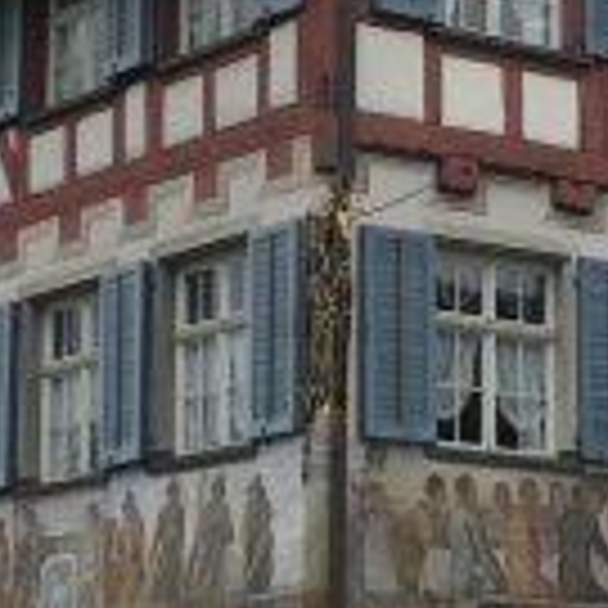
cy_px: 153
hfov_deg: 11.6
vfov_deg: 11.5
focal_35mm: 151
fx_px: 3001
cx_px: 423
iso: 50
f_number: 3.1
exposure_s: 1/125
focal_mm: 6.3
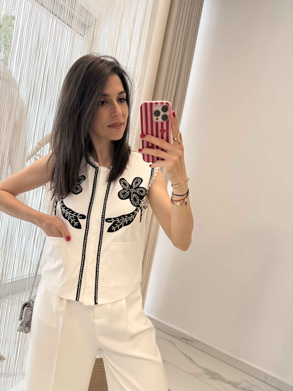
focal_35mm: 24
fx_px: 271
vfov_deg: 71.6
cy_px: 196
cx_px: 146
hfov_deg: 56.8
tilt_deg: -27.6
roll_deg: -10.5
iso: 100
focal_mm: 6.76
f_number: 1.78
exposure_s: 1/121
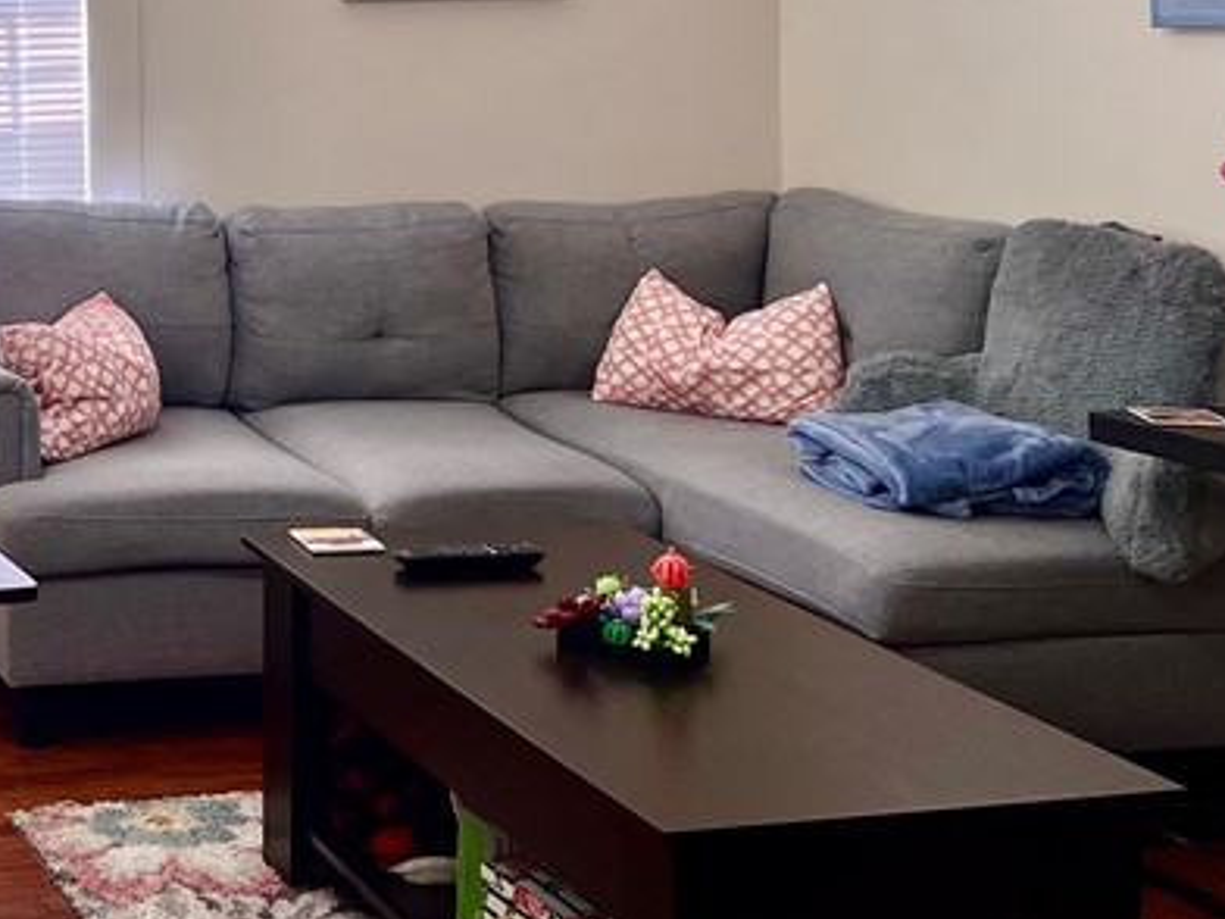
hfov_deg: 26.2
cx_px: -138
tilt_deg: -2.1
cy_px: 38
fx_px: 2406
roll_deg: +1.6
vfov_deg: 21.0
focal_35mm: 68
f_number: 1.5
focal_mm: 5.7
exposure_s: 1/103
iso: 125
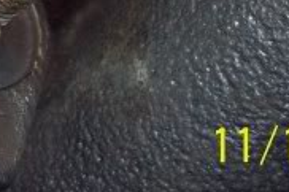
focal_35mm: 169
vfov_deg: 7.6
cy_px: -240
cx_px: -102
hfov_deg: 11.8
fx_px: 1355
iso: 80
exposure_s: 1/64
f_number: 2.8
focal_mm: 6.2
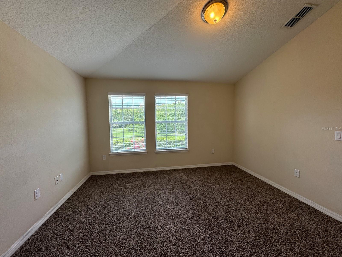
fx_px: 138
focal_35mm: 14
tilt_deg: -3.3
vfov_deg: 85.7
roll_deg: +1.1
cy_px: 128
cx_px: 171
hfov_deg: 102.1
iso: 40
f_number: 2.2
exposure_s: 1/120
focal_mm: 2.22
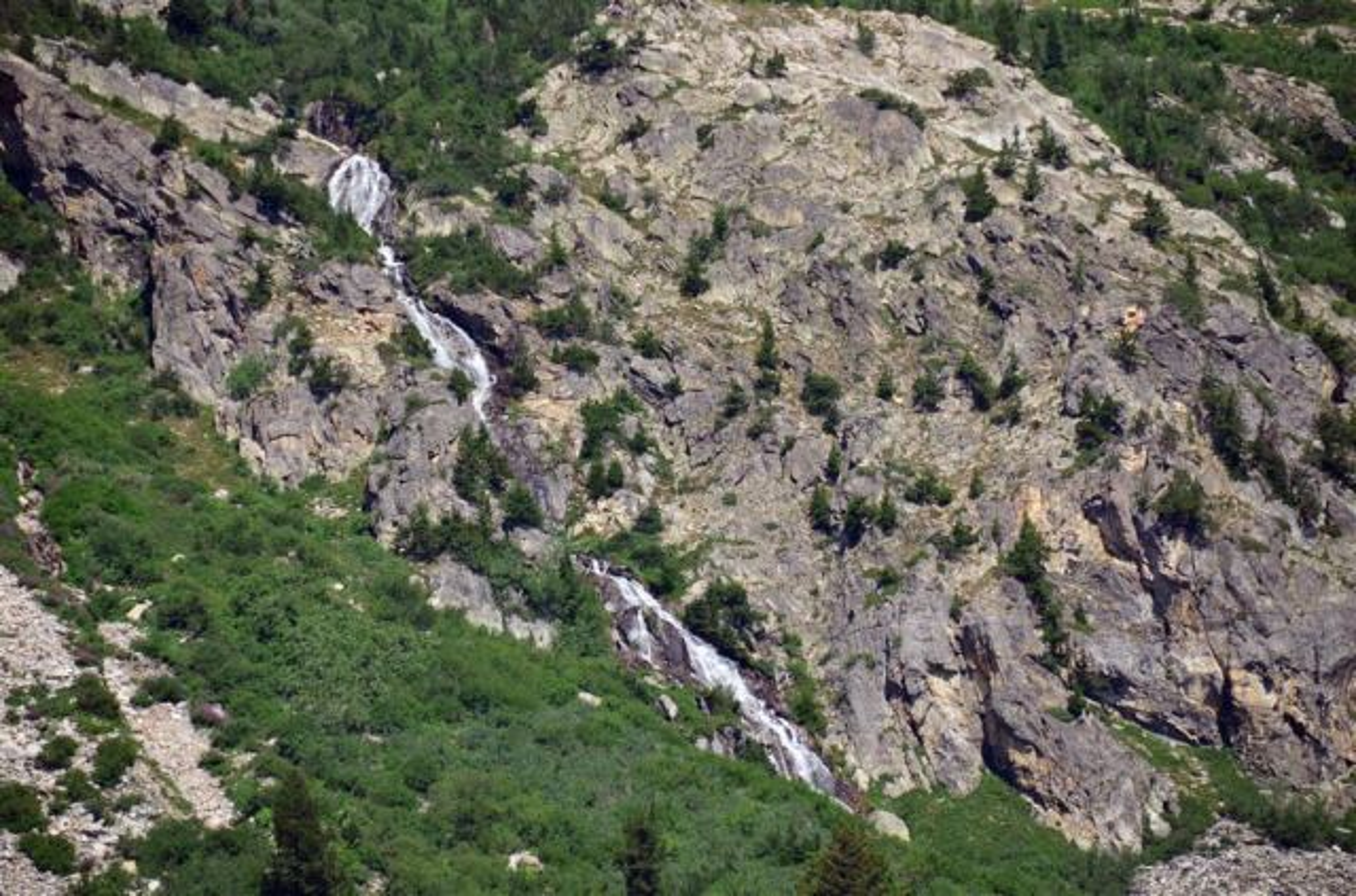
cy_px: 448
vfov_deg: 4.6
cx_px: 678
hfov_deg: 6.9
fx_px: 11269
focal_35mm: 300
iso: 200
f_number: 5.6
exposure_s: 1/800
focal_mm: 200
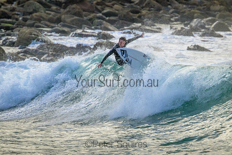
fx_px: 5157
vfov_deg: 1.7
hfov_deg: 2.6
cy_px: 78
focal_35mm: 800
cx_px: 116
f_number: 11
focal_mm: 800
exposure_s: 1/1000
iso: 5000
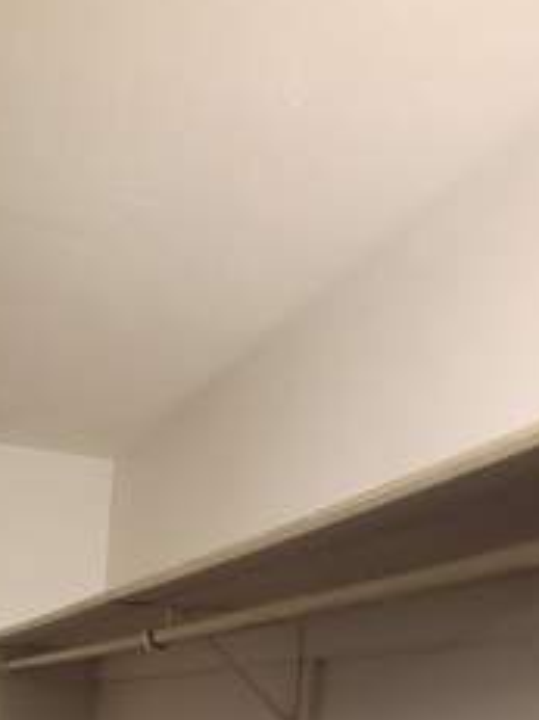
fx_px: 748
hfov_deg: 36.0
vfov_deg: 41.6
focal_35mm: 36
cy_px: 779
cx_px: 9
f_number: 2.2
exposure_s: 1/60
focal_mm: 2.2
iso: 320
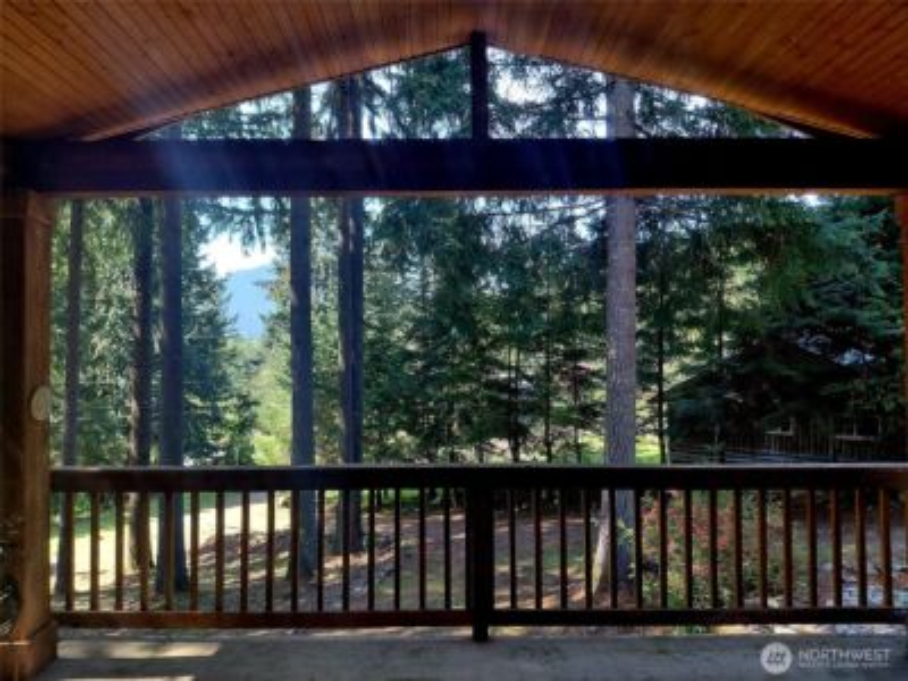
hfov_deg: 69.4
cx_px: 454
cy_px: 340
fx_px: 656
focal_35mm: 25
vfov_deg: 54.9
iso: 50
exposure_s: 1/100
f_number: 1.8
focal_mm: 4.69
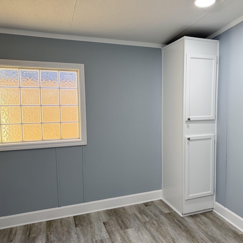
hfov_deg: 55.1
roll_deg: +0.5
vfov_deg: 55.6
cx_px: 149
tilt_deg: -5.4
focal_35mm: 29
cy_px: 119
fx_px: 230
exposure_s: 1/130
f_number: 1.78
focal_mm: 6.76
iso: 200
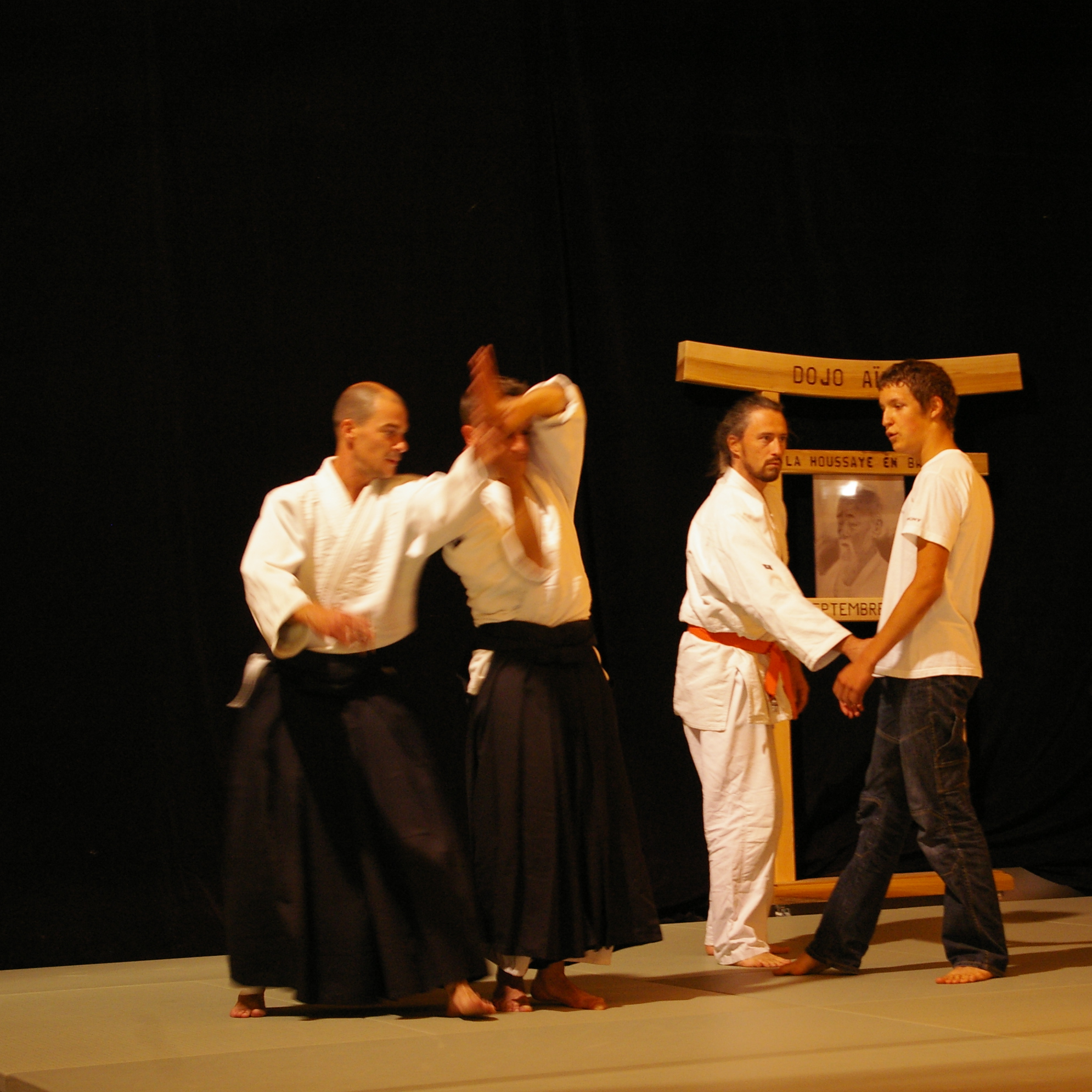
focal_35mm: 77
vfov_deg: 22.5
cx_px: 760
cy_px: 547
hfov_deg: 22.3
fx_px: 2748
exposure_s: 1/30
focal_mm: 40
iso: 800
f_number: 4.5
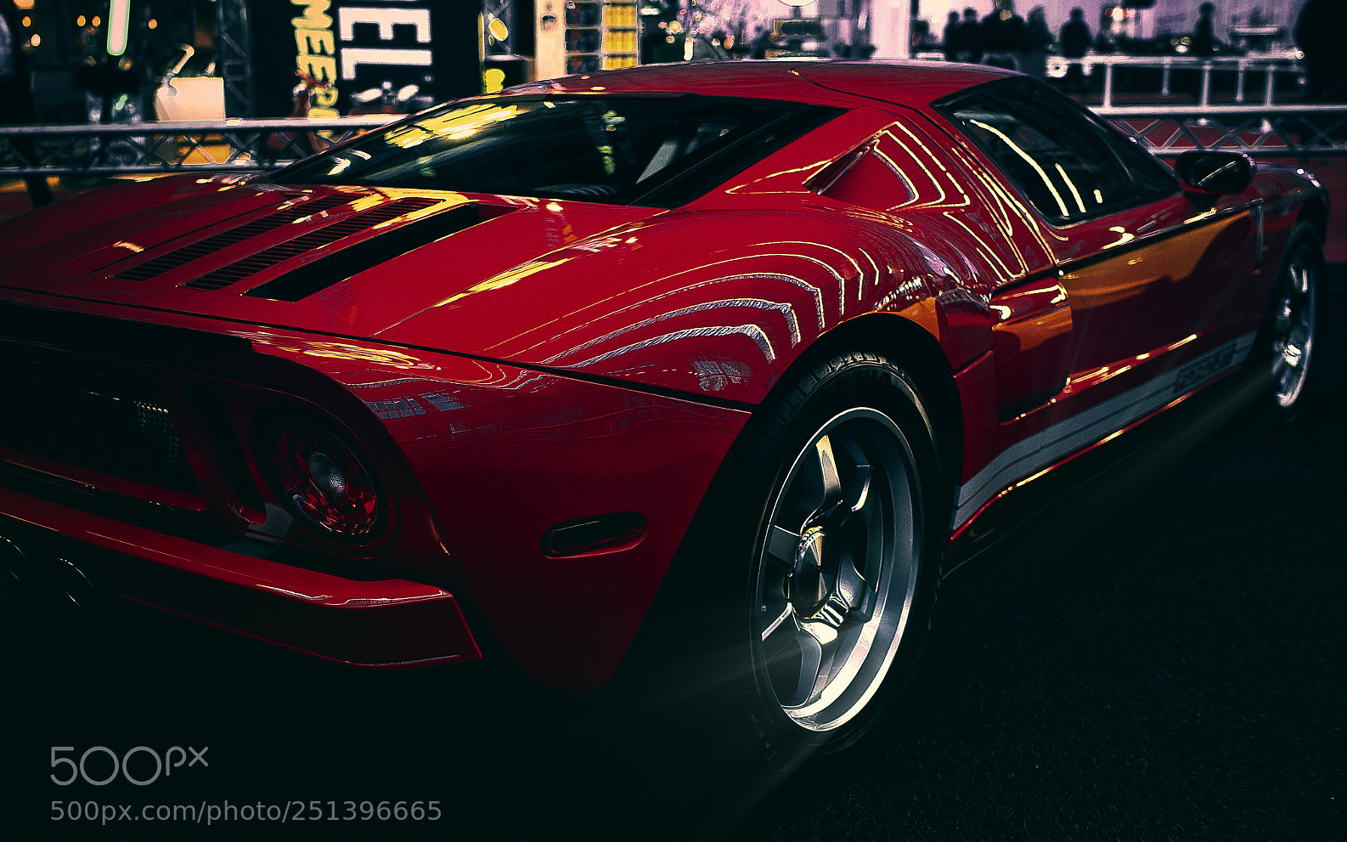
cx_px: 677
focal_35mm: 36
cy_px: 424
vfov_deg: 35.3
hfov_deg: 54.0
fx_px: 1321
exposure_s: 1/40
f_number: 2.8
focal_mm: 35
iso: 1000
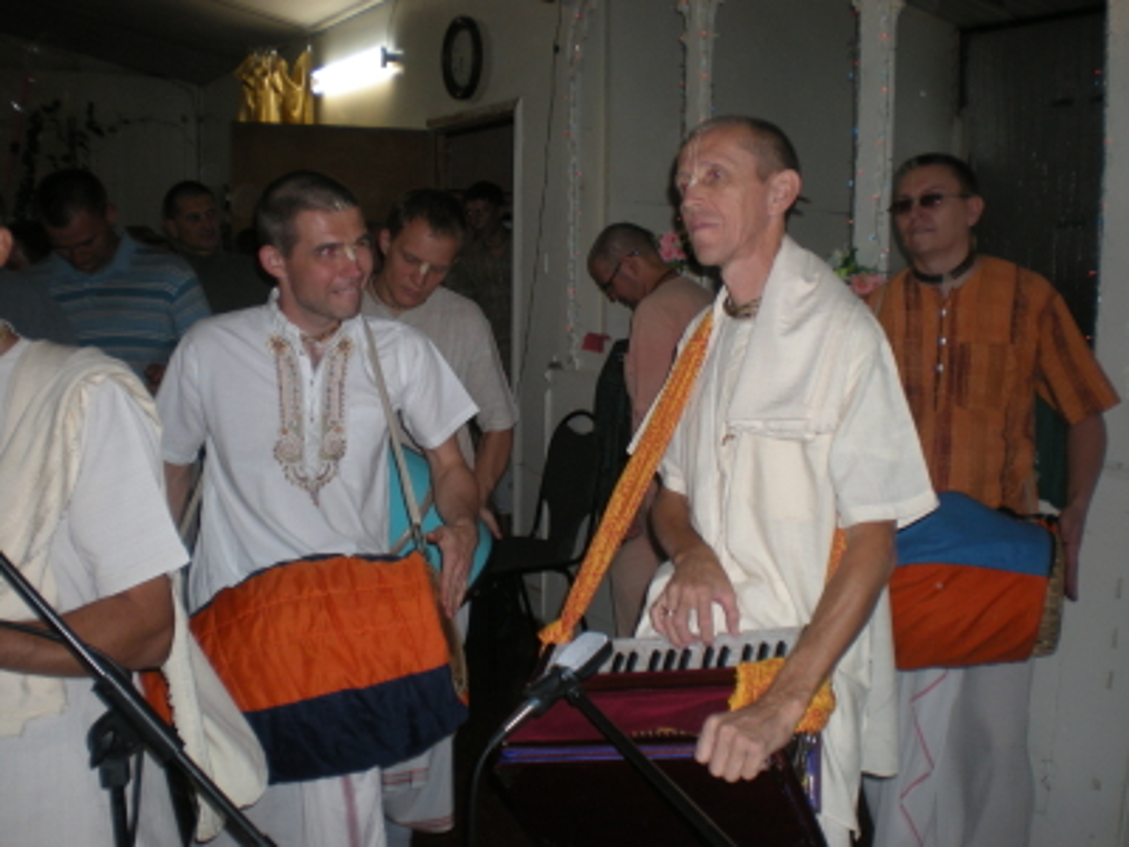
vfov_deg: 37.7
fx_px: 1239
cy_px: 424
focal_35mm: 38
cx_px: 564
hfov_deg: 49.0
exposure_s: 1/60
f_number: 3.1
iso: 88
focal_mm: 6.3
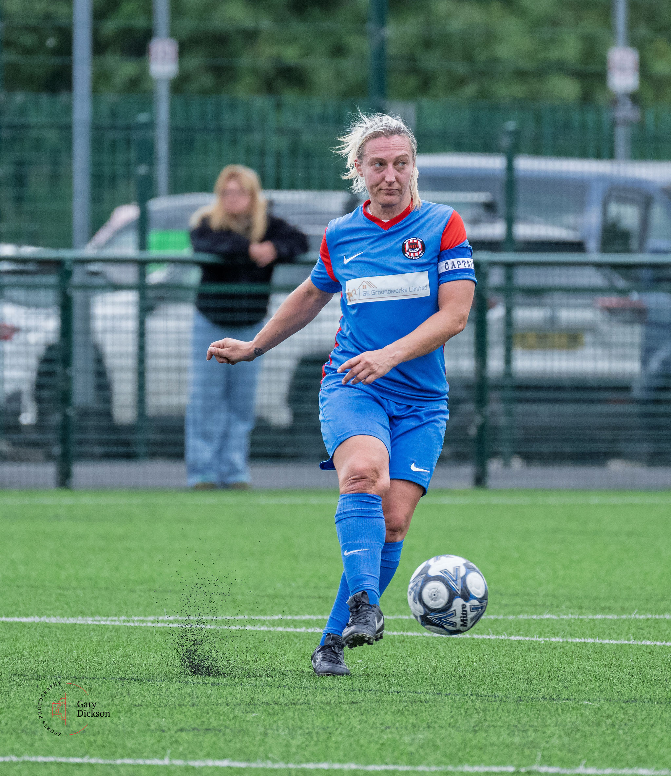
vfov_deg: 2.7
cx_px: 397
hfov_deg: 2.4
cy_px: 264
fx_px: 16205
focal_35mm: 684
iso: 2000
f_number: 5.3
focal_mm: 320
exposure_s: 1/1600
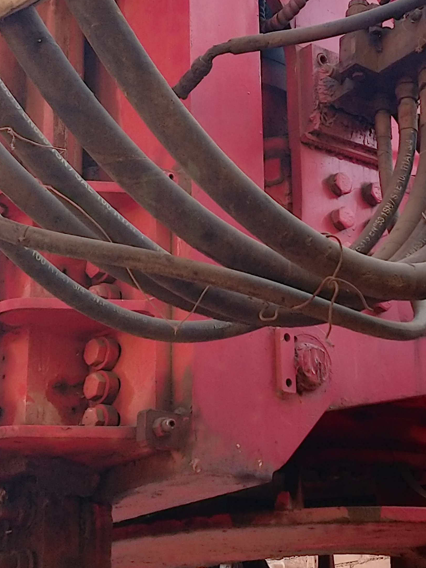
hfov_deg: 26.3
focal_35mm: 55
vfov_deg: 34.2
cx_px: 306
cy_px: 138
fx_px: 902
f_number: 2
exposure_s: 1/133
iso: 100
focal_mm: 3.44
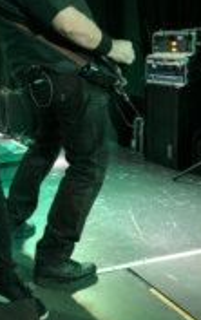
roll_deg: +3.0
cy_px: 137
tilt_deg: -10.5
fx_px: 516
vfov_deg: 34.5
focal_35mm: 59
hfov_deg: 21.2
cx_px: -5
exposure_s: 1/10
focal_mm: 4
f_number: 1.8
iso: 100
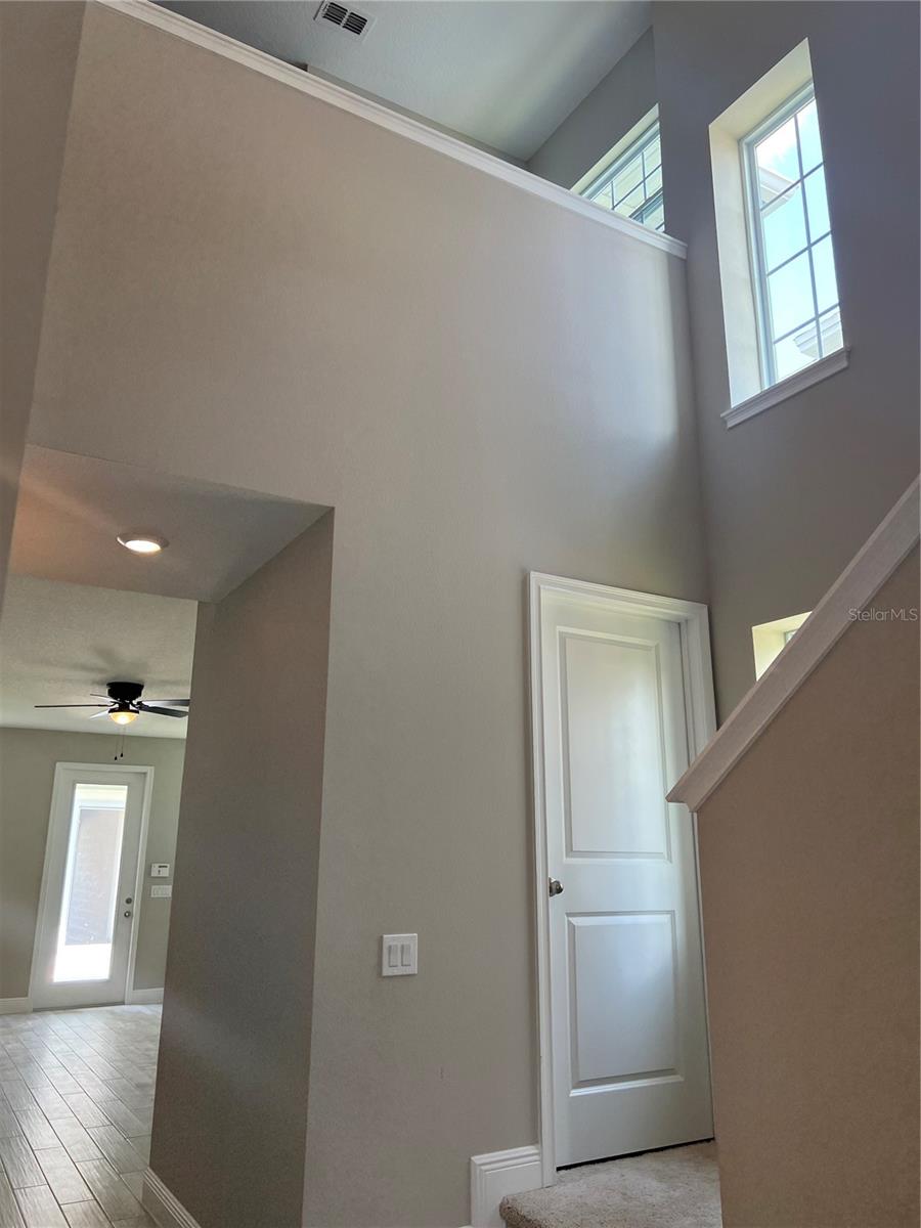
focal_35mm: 26
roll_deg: -0.7
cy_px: 614
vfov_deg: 67.3
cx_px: 460
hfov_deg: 53.1
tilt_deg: +15.7
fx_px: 922
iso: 64
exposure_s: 1/120
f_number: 1.5
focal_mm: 5.7
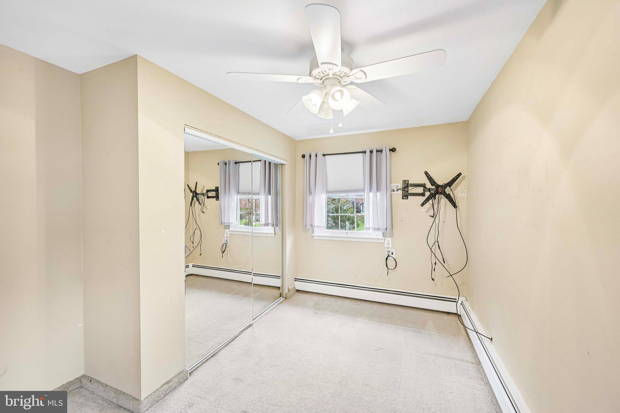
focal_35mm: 14
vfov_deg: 81.2
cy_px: 206
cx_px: 310
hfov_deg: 104.3
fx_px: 241
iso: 400
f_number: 8
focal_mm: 14
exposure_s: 1/5
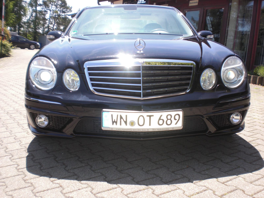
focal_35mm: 38
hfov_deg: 49.0
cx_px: 132
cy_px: 99
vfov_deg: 37.7
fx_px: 290
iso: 64
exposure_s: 1/400
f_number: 3.1
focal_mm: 6.3
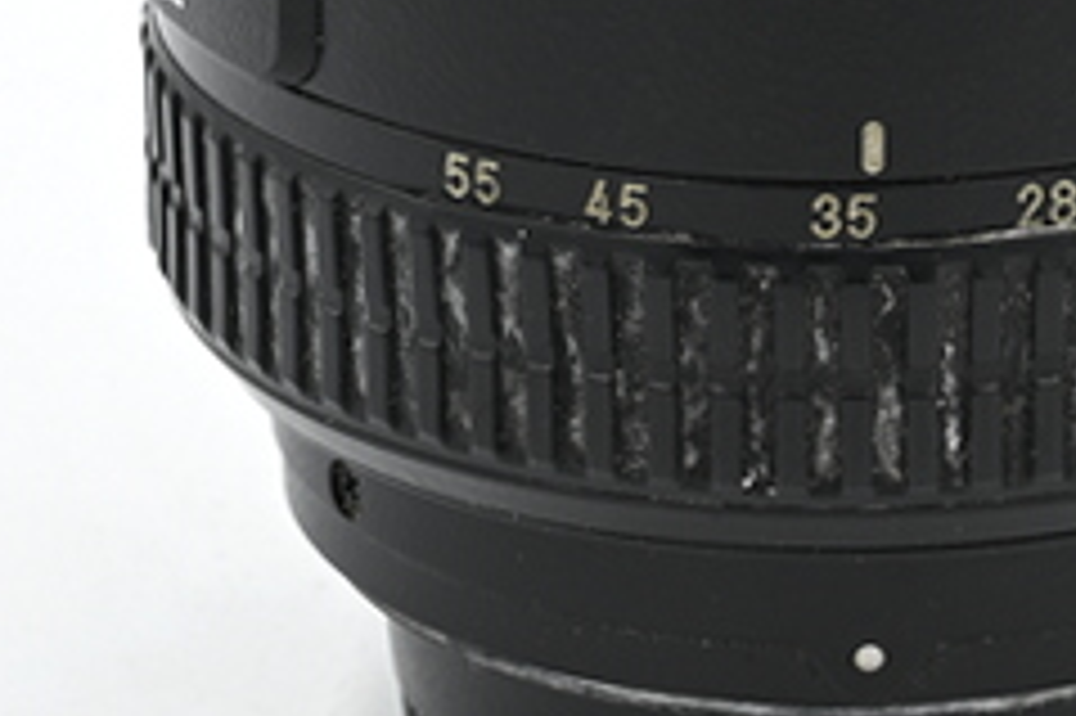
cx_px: 608
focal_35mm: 256
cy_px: -344
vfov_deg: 5.3
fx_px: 7646
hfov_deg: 8.0
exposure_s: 1/15
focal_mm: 63
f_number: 14
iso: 100
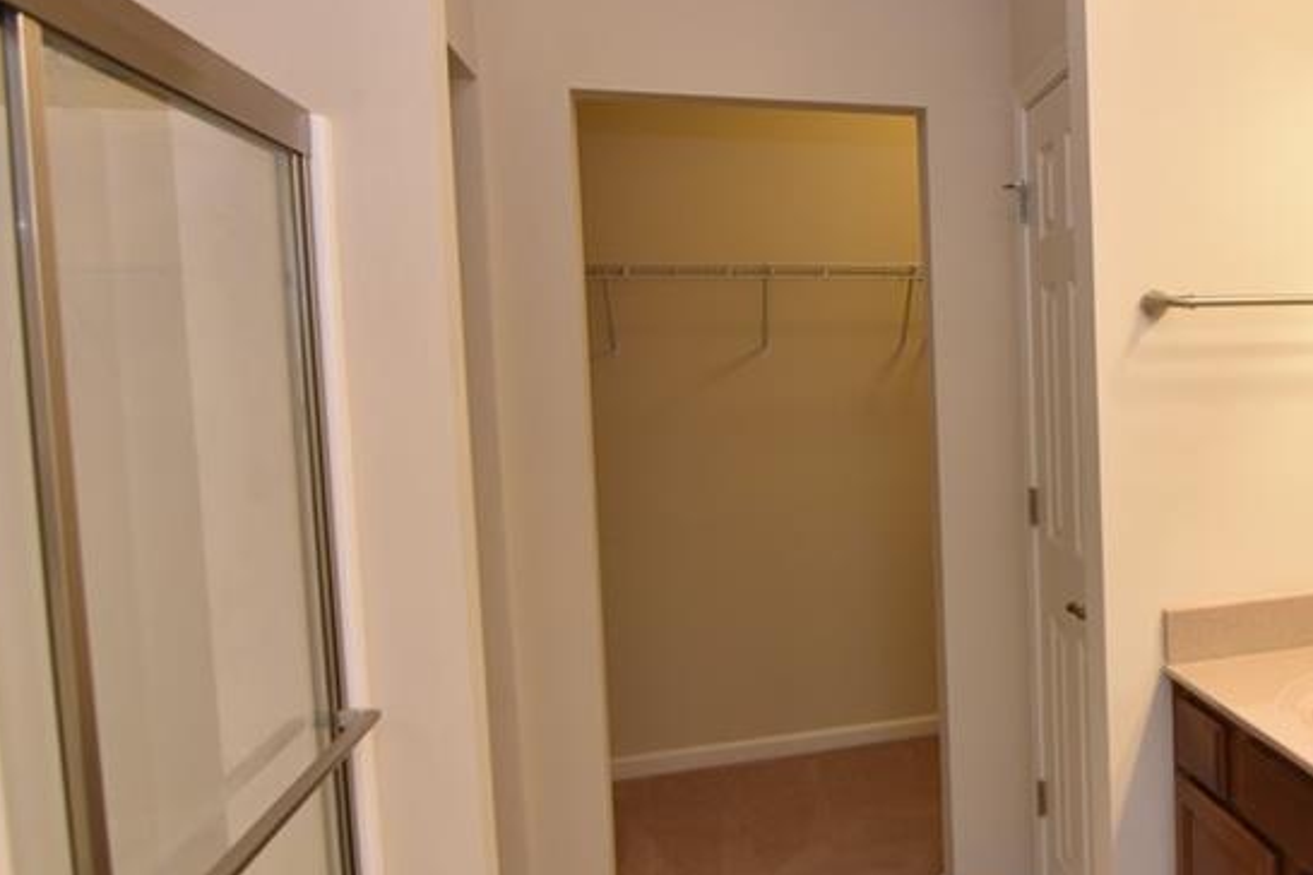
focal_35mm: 31
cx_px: 1198
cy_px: 447
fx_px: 1128
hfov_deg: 52.5
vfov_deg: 42.4
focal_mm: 11
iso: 400
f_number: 4
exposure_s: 1/60
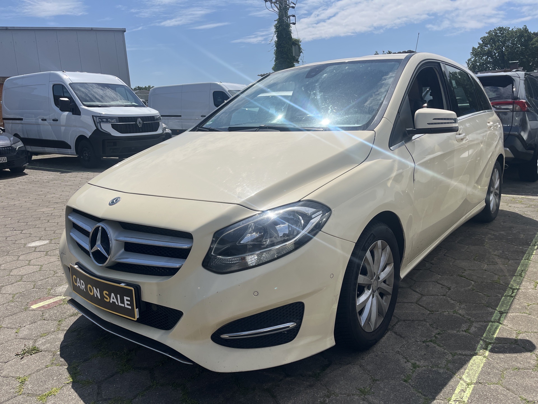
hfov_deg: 67.3
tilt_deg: -8.5
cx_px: 269
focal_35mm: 26
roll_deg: +4.6
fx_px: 404
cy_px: 202
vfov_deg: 53.1
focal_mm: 5.1
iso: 50
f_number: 1.6
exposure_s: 1/7353
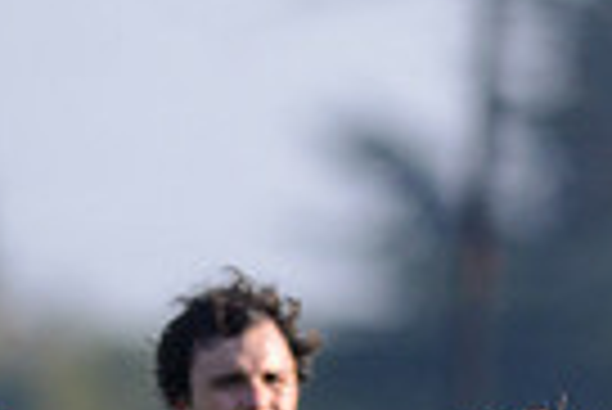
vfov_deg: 0.8
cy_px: 840
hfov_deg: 1.2
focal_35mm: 1789
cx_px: 1210
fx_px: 30445
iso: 560
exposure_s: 1/1600
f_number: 4
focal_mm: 420
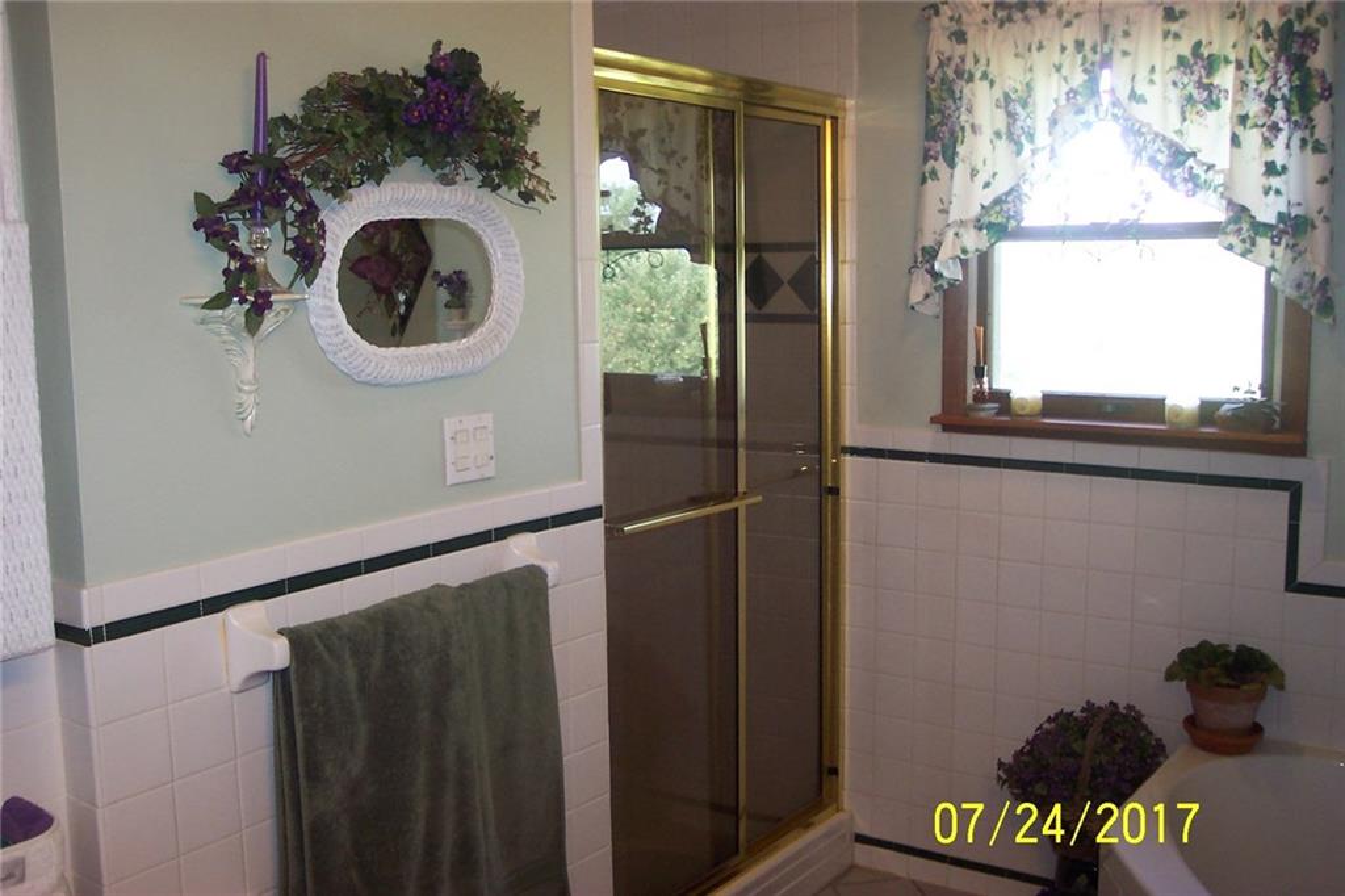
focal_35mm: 38
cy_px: 448
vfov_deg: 35.0
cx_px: 672
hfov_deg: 50.7
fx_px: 1419
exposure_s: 1/30
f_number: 2.8
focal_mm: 8
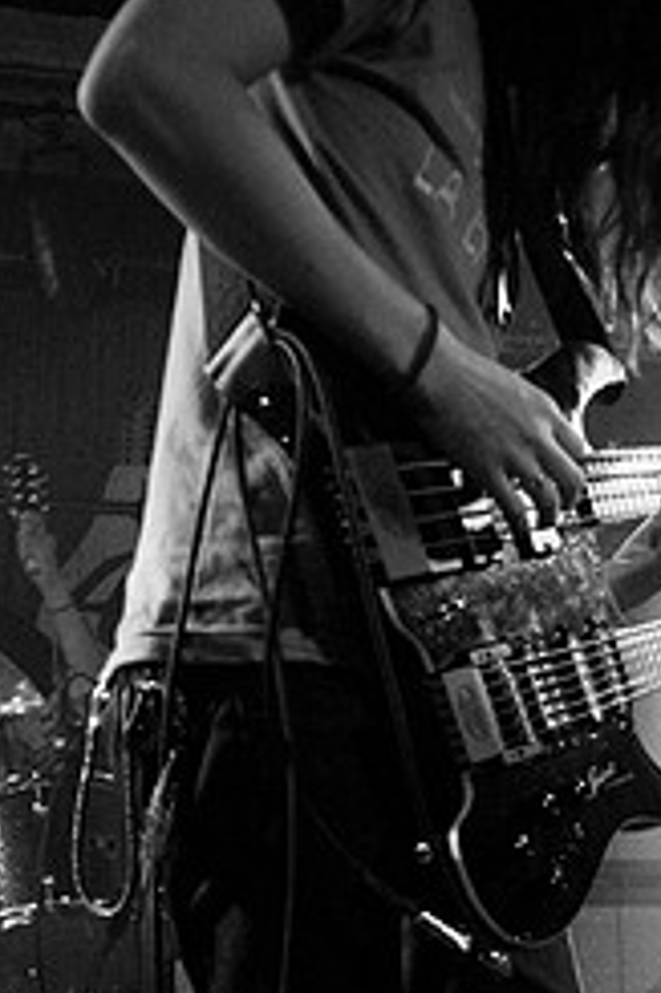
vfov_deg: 34.6
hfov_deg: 23.9
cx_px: 598
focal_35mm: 55
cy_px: 859
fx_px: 1517
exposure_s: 1/13
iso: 1600
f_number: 2.8
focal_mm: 20
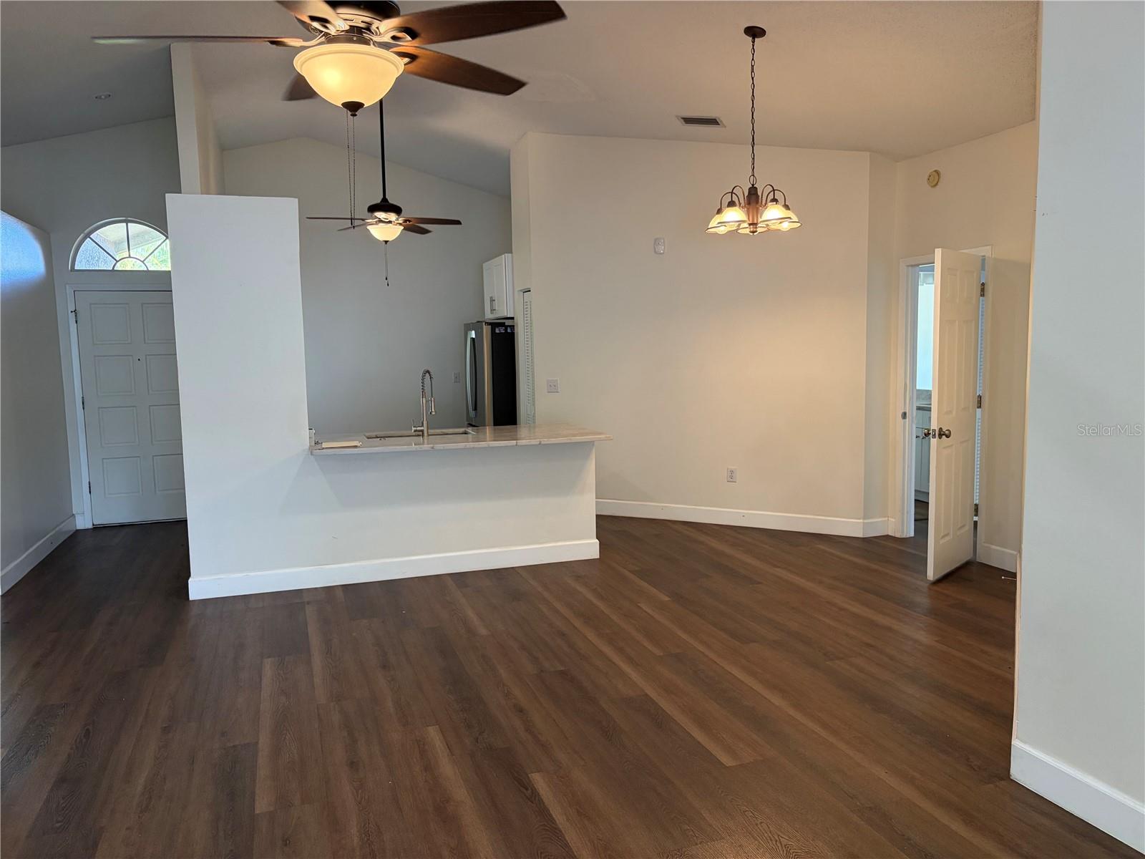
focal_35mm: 26
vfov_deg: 53.1
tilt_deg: -5.1
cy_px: 430
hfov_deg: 67.3
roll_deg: +2.2
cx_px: 572
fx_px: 860
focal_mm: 5.96
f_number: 1.6
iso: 200
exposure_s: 1/120
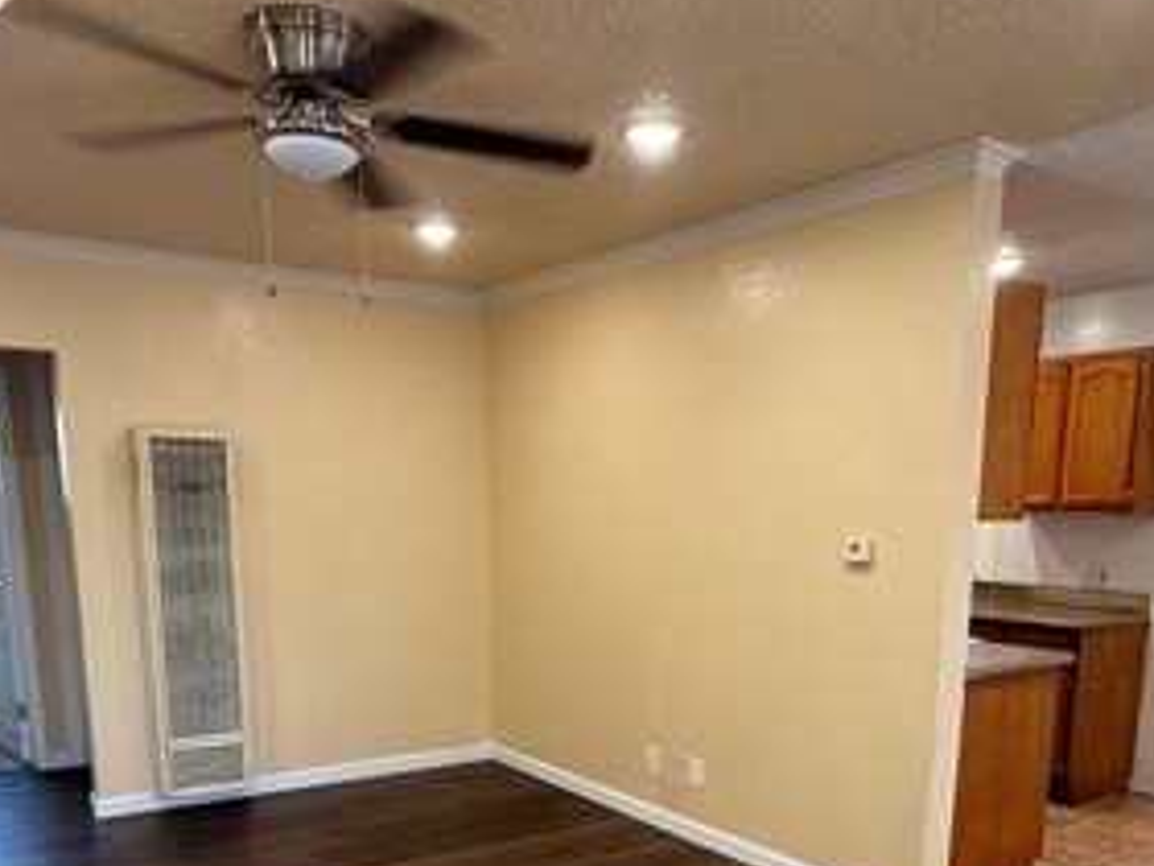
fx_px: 1067
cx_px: 606
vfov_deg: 41.7
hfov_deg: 56.8
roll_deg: -1.0
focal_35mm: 32
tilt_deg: -12.1
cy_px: 726
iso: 160
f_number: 2.2
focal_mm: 2.22
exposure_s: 1/60
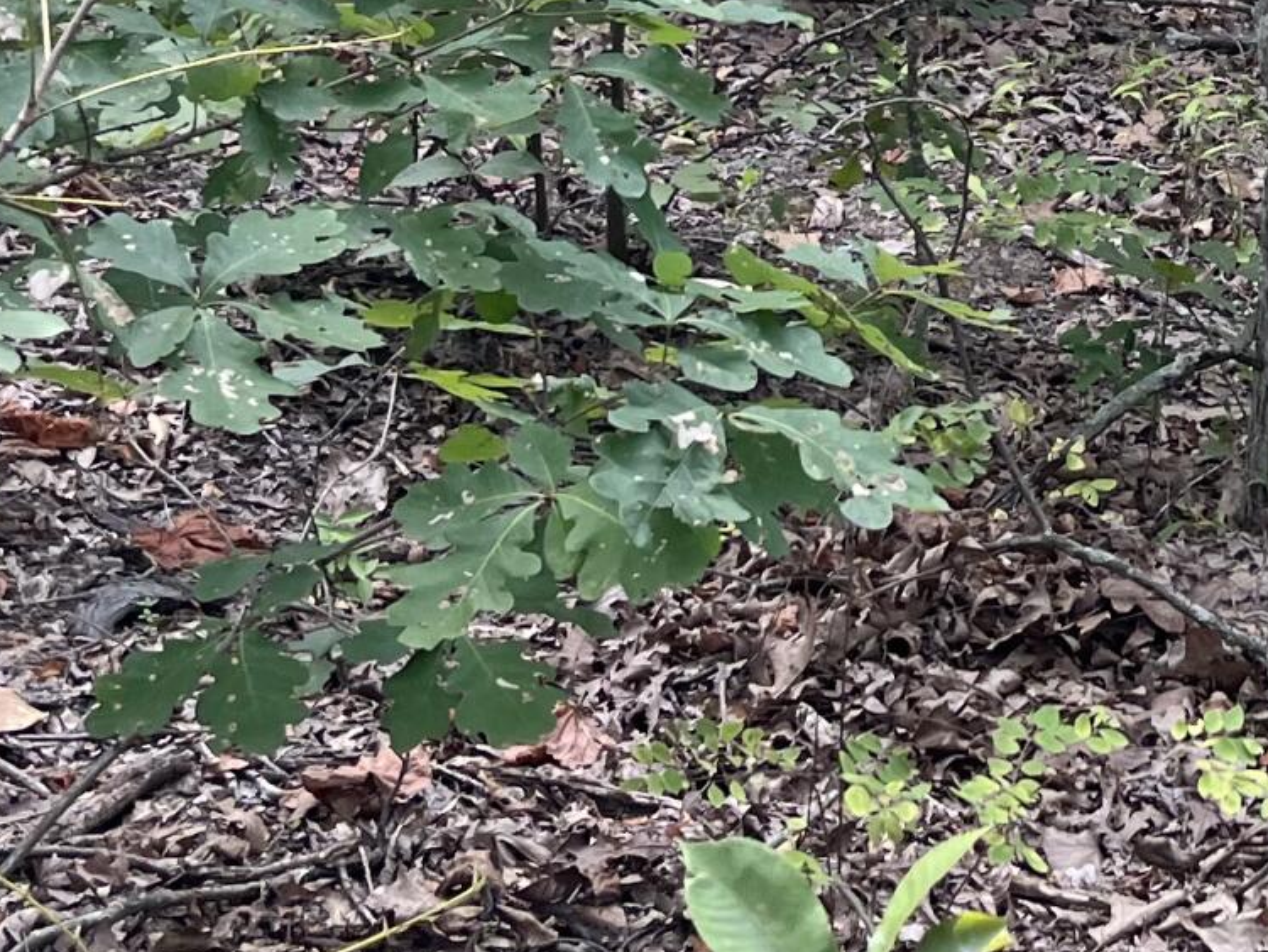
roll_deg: -2.5
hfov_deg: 17.8
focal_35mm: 104
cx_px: 1577
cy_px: -357
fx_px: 3811
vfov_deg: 13.6
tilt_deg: -4.3
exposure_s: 1/367
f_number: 1.6
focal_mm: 5.1
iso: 50
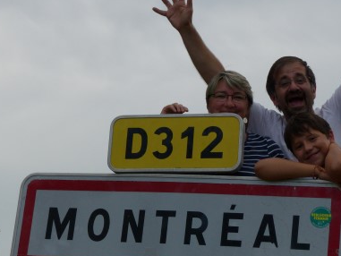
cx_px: 188
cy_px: 105
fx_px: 1340
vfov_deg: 10.9
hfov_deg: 14.5
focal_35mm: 136
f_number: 4
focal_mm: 14.5
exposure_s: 1/640
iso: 100
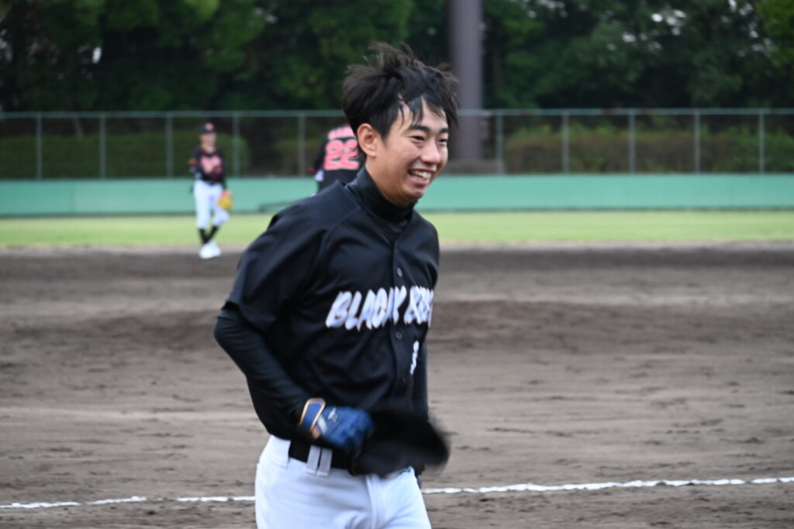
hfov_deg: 11.9
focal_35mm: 172
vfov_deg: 8.0
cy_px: 264
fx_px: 3805
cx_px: 397
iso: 1800
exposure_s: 1/200
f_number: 5.3
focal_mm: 115
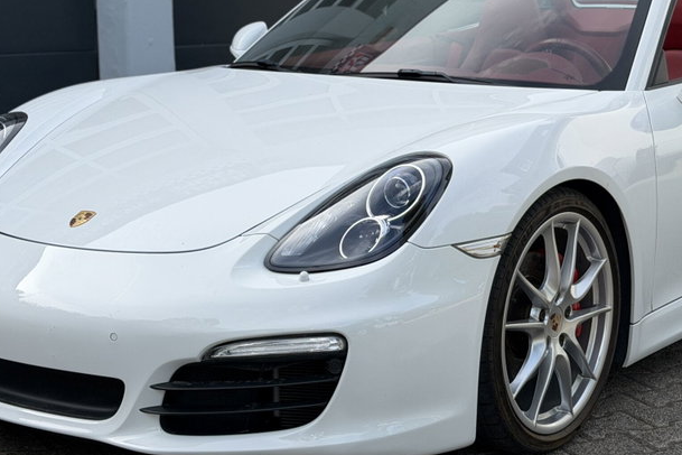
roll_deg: +1.9
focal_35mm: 84
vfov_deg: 16.2
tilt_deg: -5.9
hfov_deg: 24.2
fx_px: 1591
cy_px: 167
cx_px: 386
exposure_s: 1/1980
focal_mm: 6.76
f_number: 1.78
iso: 64
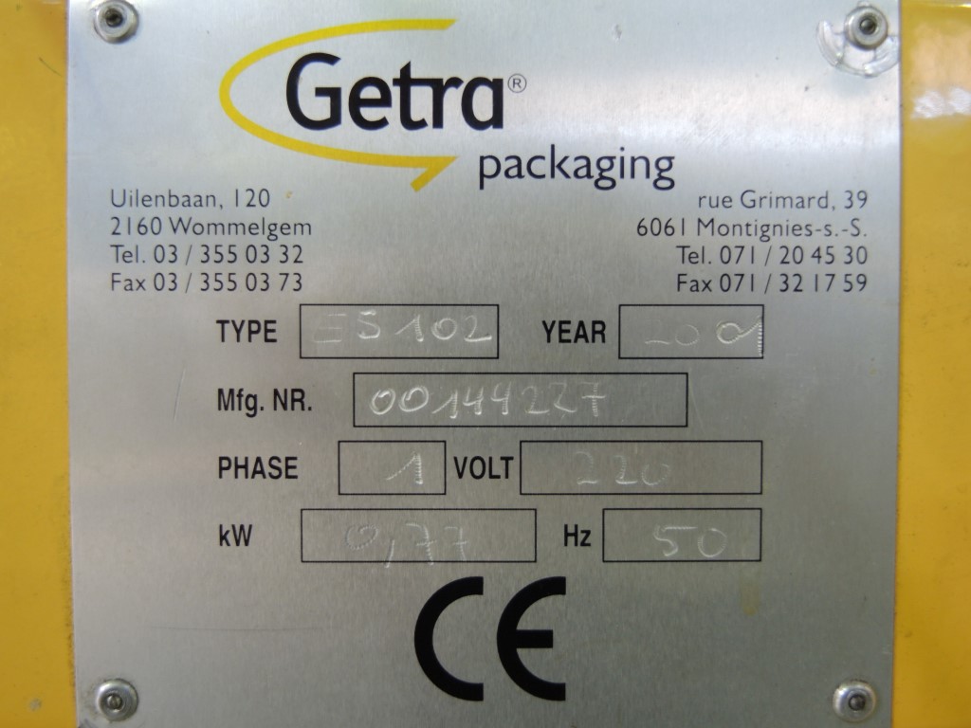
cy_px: 364
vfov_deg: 40.7
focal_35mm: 35
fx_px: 982
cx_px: 486
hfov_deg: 52.6
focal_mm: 7.6
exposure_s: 1/25
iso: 400
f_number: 2.2
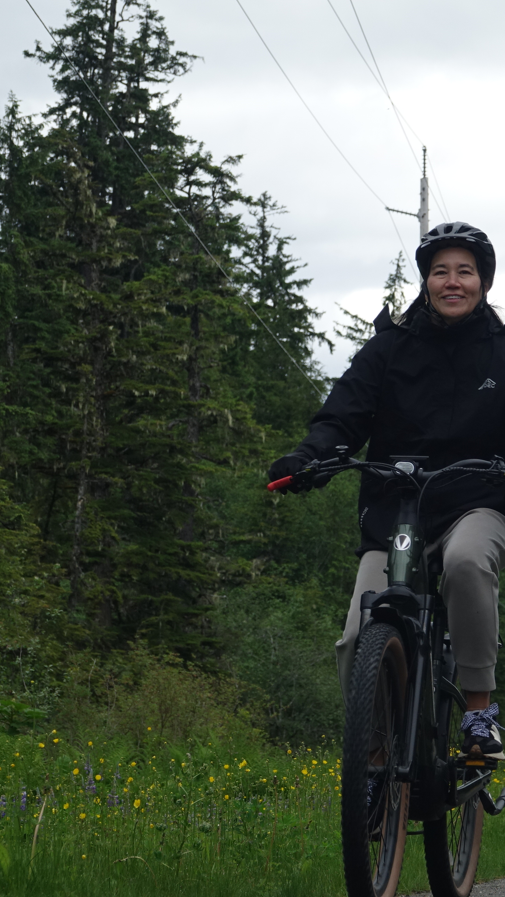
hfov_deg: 6.9
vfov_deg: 12.3
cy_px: 447
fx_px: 4166
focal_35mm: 175
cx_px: 416
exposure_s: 1/800
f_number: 4
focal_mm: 40.73
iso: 160
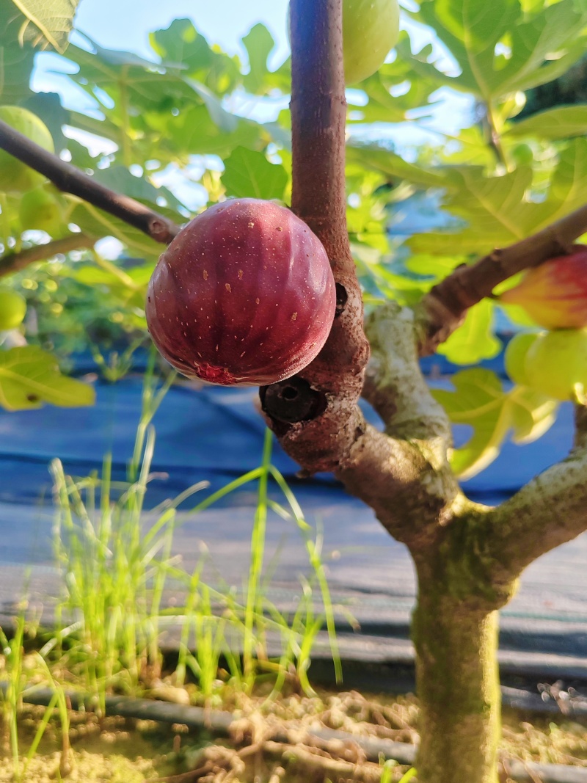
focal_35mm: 29
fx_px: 656
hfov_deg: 48.2
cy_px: 392
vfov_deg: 61.7
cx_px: 294
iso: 100
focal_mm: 5.52
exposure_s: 1/530
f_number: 1.9
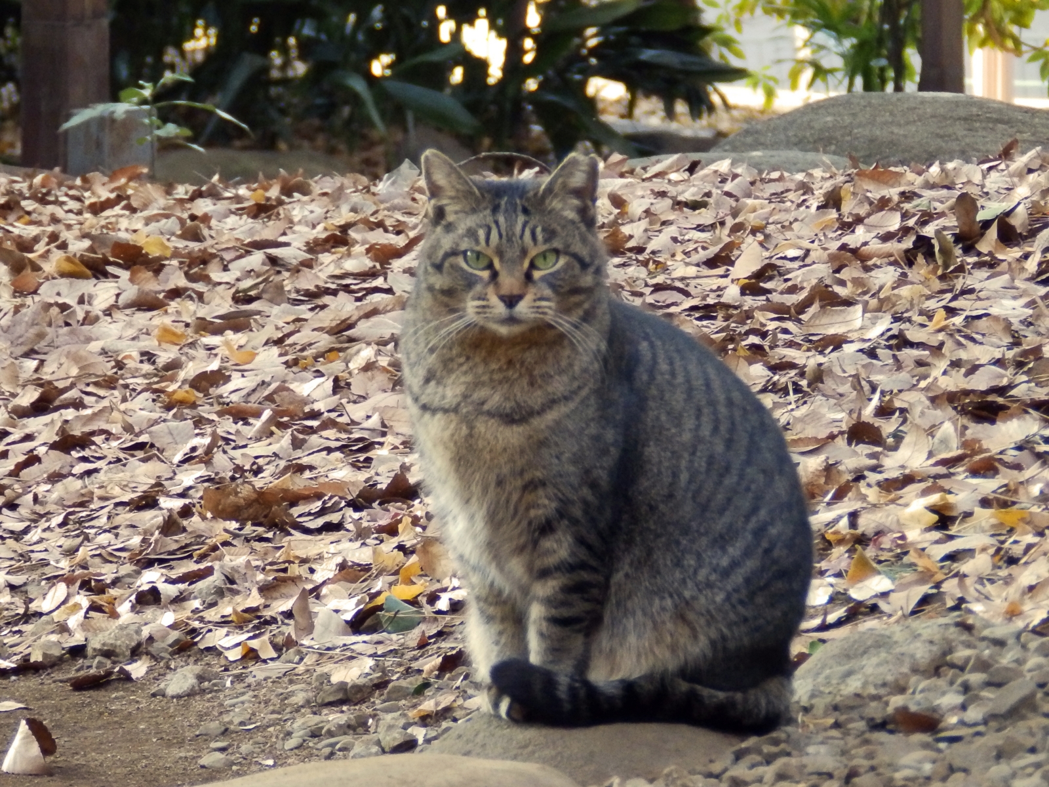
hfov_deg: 6.5
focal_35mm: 305
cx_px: 524
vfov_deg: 4.9
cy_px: 394
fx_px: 9243
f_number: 5.4
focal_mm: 54.6
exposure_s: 1/50
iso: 800
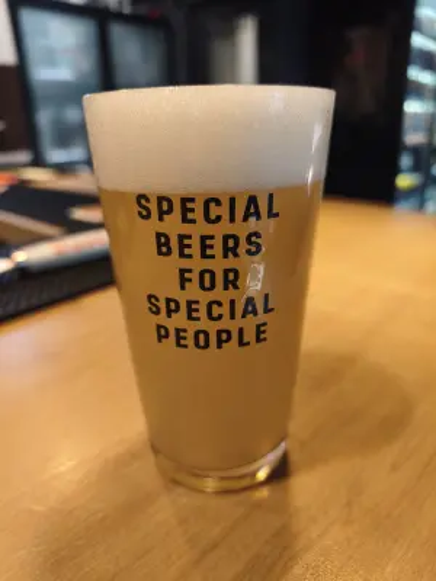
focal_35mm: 23
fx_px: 386
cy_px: 290
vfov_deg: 73.9
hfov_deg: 58.9
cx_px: 218
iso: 640
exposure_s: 1/50
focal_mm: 6.06
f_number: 1.7
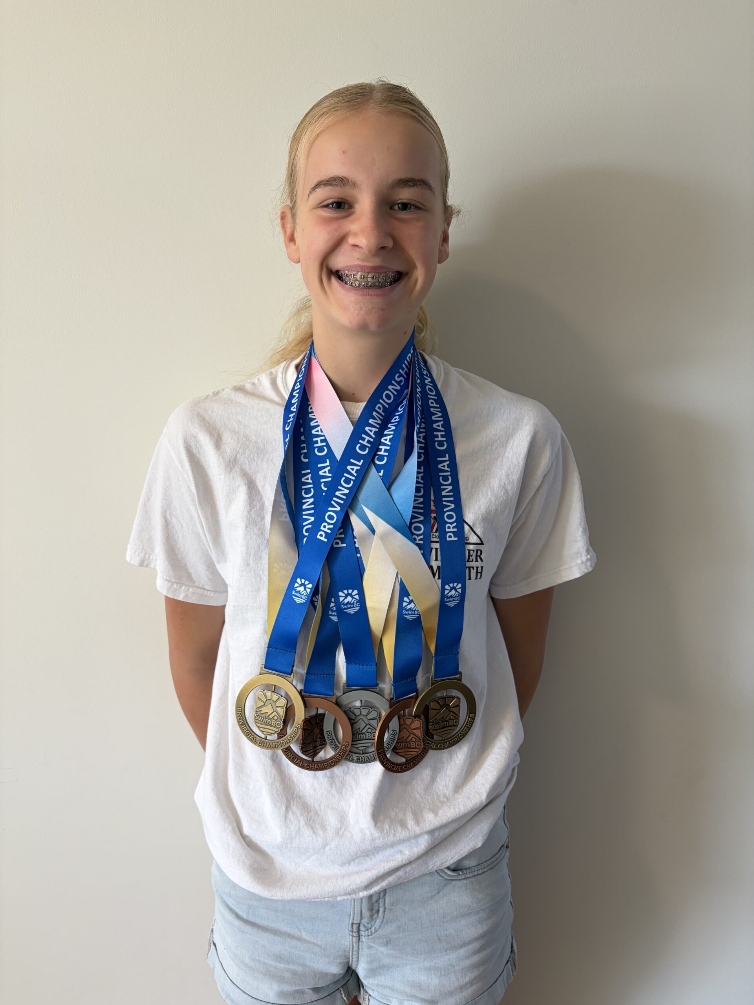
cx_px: 377
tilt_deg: -10.8
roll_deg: -0.3
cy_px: 502
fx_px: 755
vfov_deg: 67.3
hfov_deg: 53.1
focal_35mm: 26
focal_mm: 5.96
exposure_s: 1/60
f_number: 1.6
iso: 80
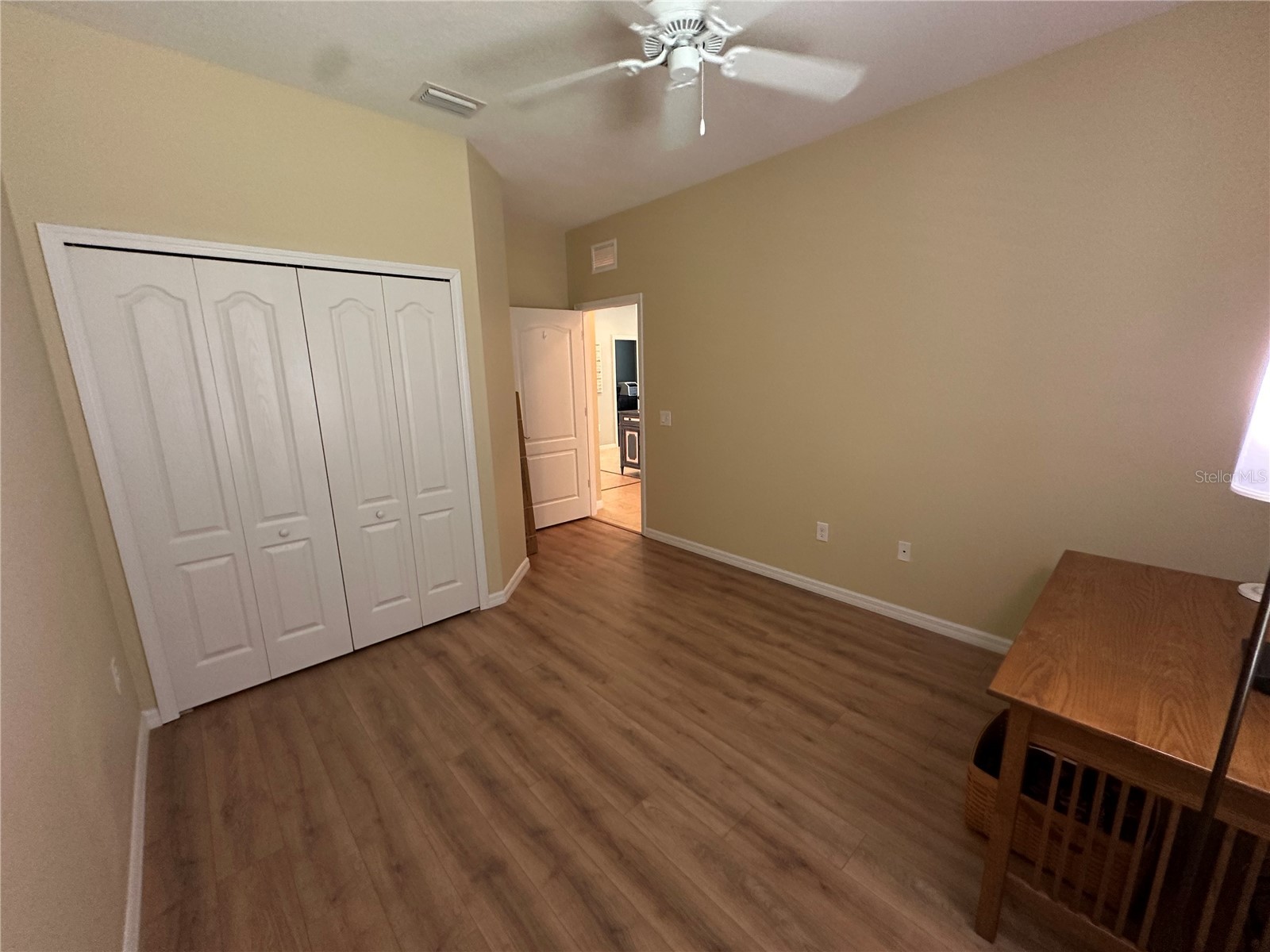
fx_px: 514
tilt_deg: -11.2
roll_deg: +2.3
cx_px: 635
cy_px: 476
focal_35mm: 14
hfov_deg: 102.1
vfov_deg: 85.7
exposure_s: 1/60
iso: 250
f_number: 2.2
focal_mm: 2.22
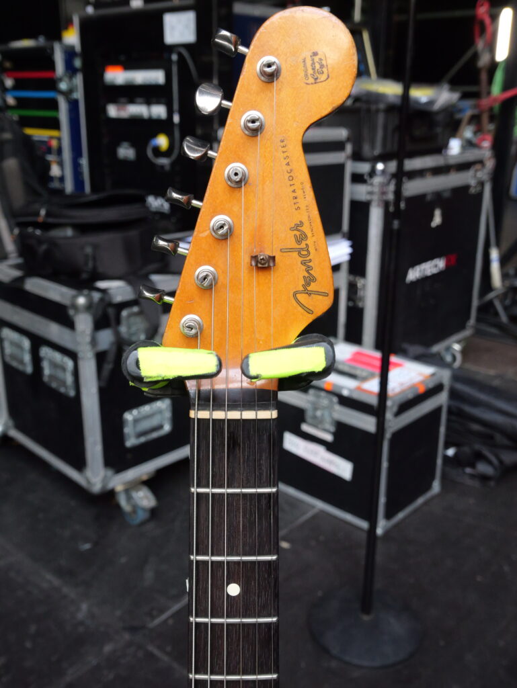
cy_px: 344
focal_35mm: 36
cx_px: 258
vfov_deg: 51.3
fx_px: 716
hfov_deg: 39.7
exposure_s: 1/320
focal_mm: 18
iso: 3200
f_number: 5.6
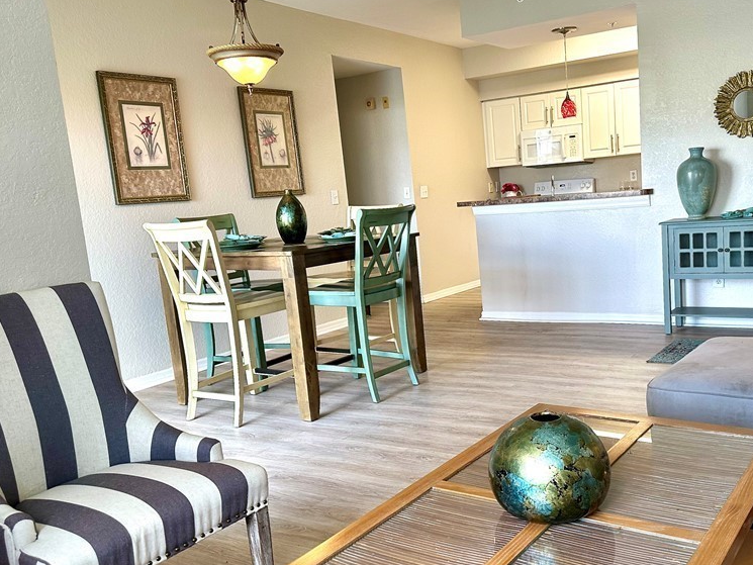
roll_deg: +4.9
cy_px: 298
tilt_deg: -8.9
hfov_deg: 54.5
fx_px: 718
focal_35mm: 33
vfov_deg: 42.9
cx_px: 484
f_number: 1.78
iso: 160
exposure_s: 1/120
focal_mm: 6.86
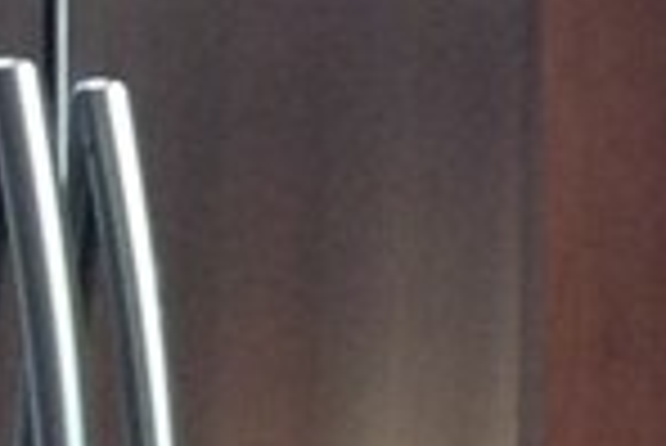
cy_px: 784
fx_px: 4259
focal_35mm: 230
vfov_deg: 5.9
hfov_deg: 8.5
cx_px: 1287
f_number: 2.4
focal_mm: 3.3
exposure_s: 1/24
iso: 125
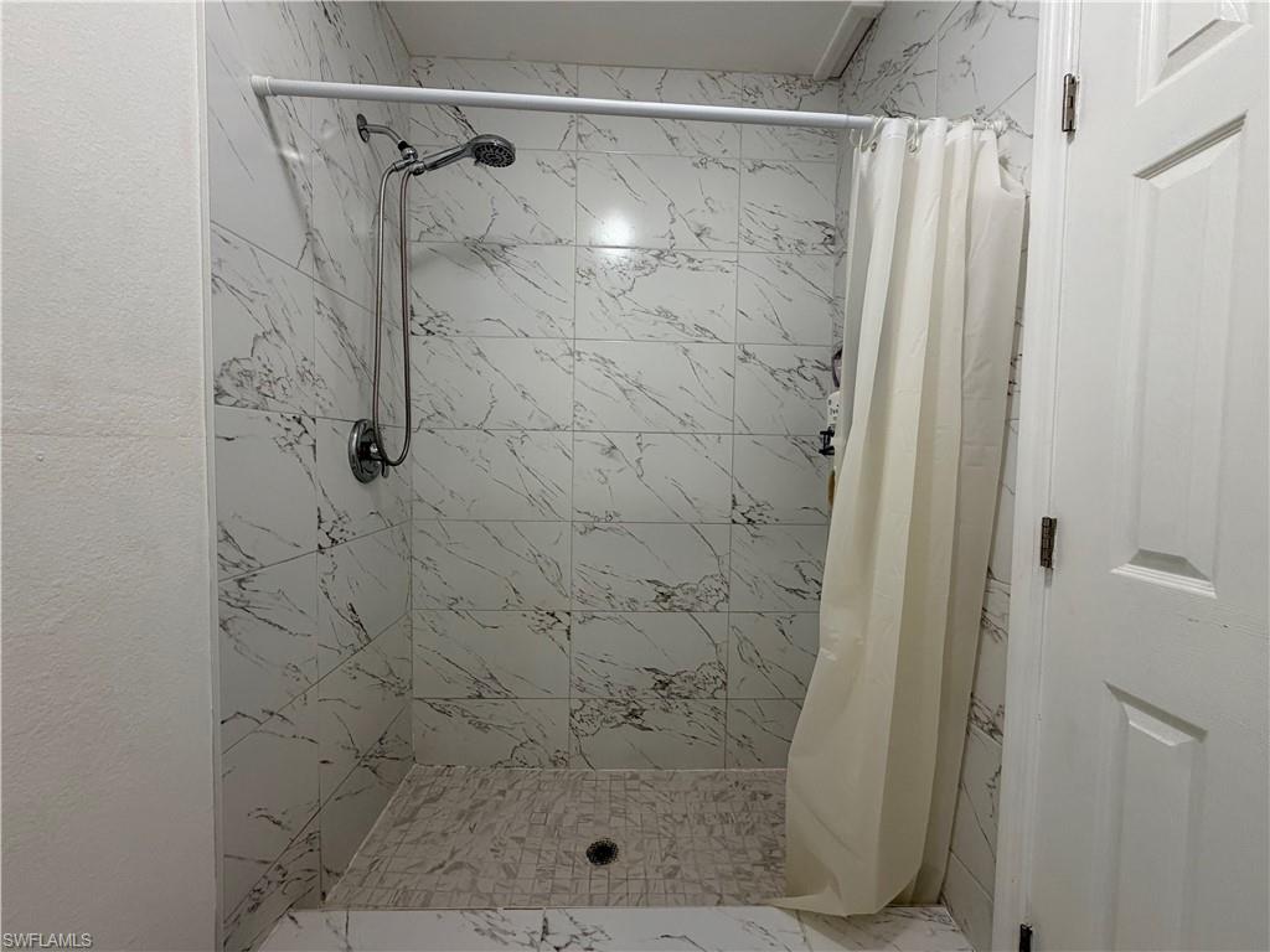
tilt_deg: -2.3
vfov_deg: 85.7
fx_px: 514
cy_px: 476
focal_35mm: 14
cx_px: 635
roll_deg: -0.5
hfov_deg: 102.1
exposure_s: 1/60
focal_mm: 2.22
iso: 160
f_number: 2.2
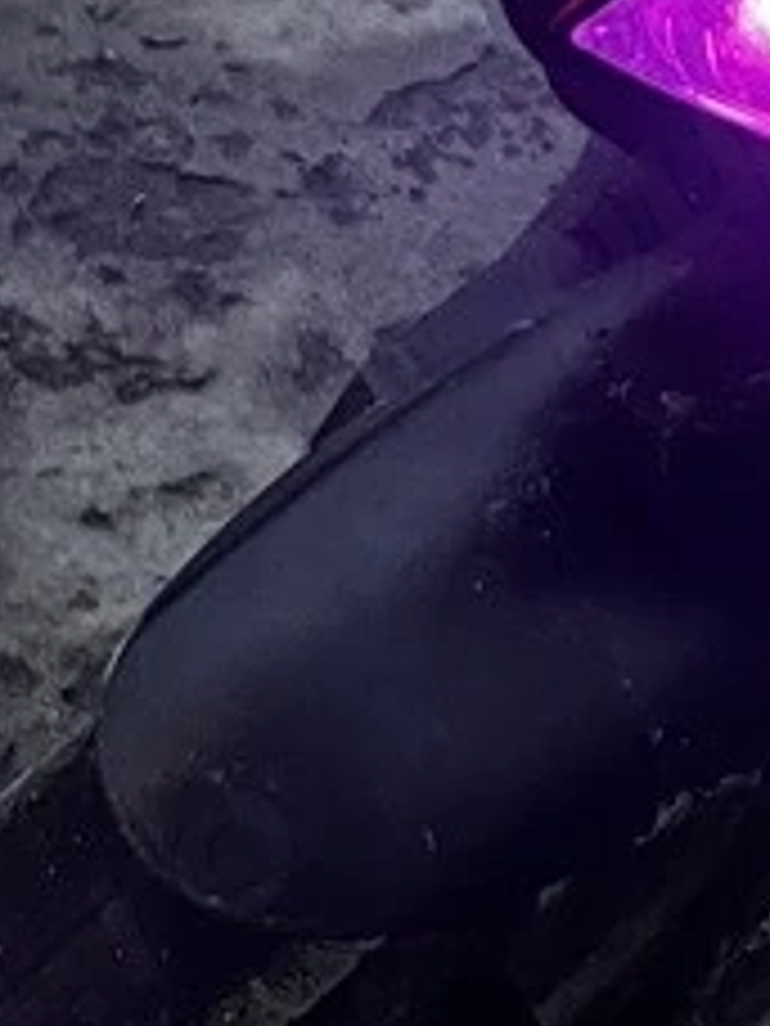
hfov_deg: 9.4
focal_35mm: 152
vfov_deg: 12.9
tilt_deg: -37.0
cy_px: 153
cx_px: 1279
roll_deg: -16.3
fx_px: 4508
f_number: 1.6
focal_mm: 5.1
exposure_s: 1/29
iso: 1000
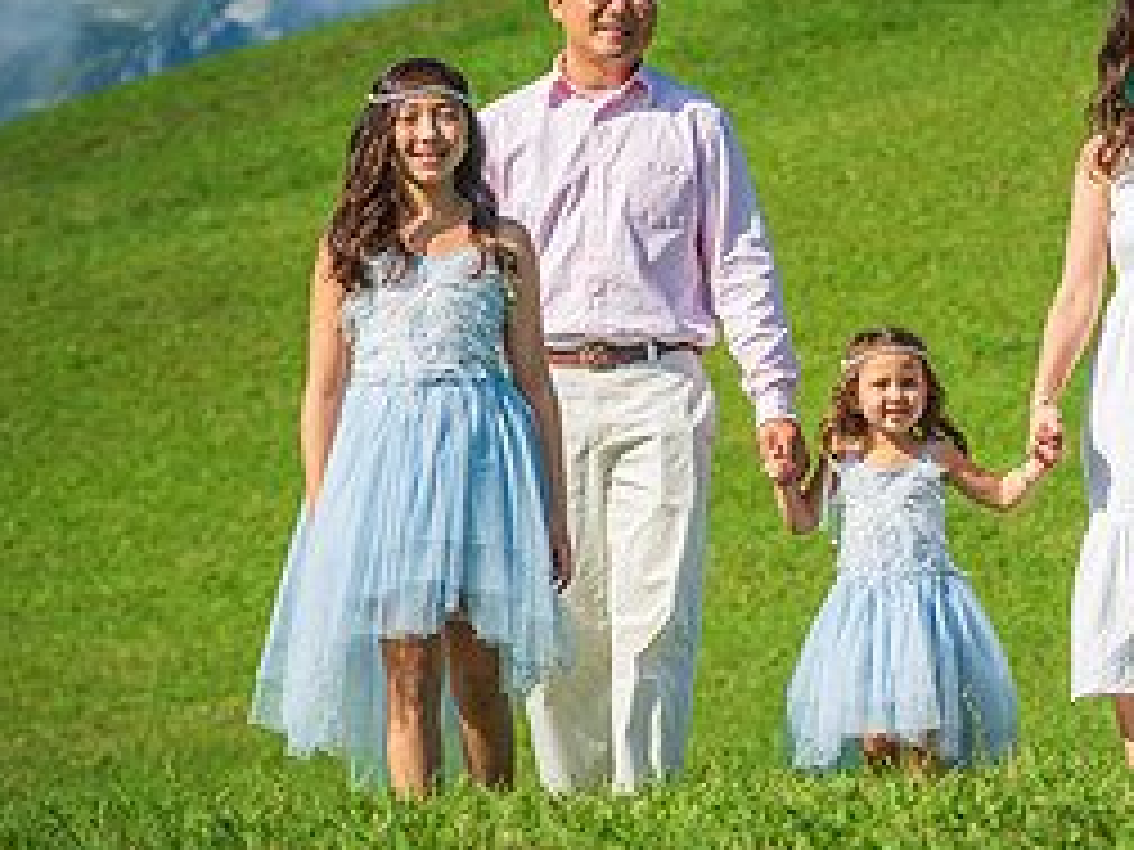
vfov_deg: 5.6
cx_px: 1071
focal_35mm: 266
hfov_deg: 7.4
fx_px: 8714
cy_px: 272
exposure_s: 1/1600
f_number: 5
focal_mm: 120
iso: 160
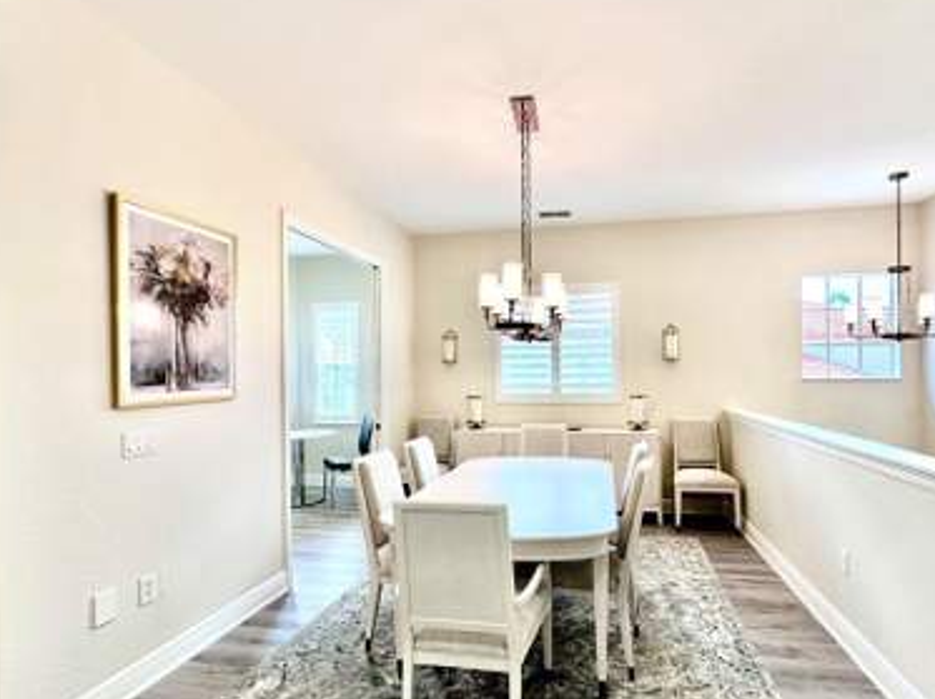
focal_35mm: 18
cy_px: 372
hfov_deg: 87.7
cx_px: 501
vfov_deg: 71.4
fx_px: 486
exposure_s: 1/120
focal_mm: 2.22
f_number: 2.2
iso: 64
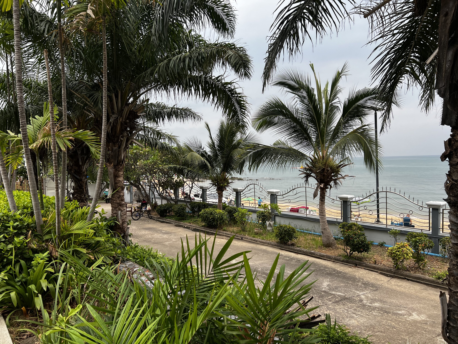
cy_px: 172
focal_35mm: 26
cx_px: 229
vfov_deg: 53.1
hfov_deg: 67.3
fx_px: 344
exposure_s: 1/880
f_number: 1.5
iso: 50
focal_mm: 5.7
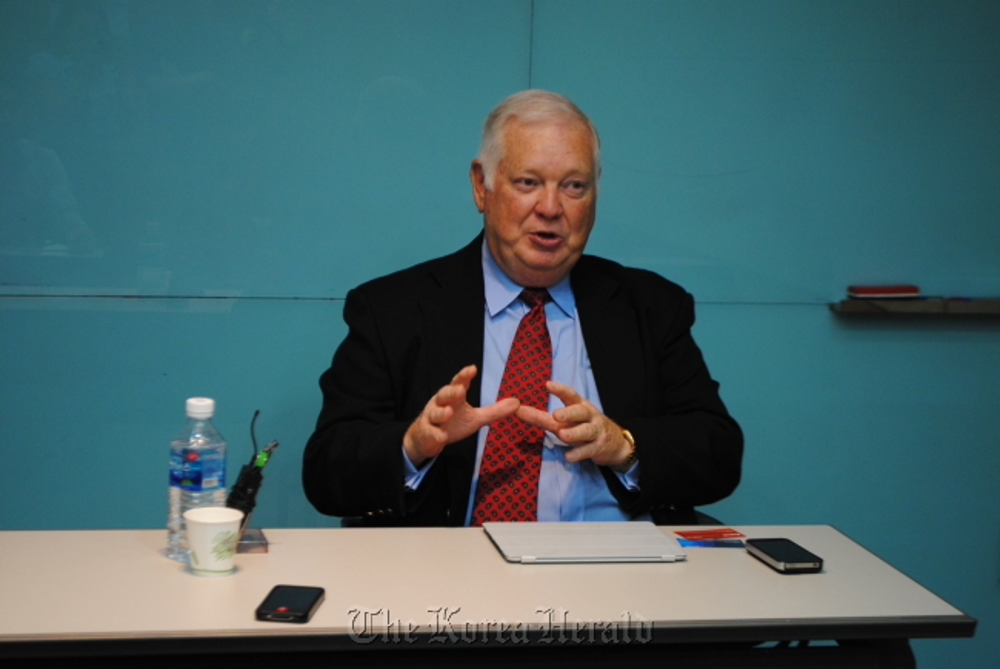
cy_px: 334
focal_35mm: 72
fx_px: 2002
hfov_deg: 28.0
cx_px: 500
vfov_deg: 19.0
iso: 400
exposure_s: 1/30
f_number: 5.6
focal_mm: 48
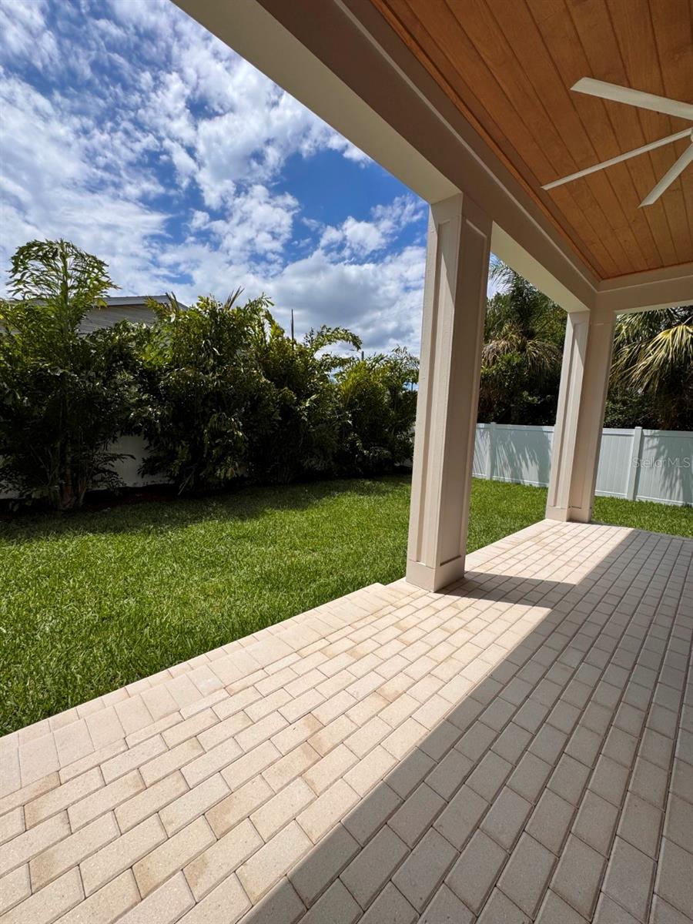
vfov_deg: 102.1
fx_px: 374
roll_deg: -1.0
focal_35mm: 14
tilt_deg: -6.6
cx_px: 346
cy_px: 462
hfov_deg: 85.7
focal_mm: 2.22
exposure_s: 1/3390
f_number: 2.2
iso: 50
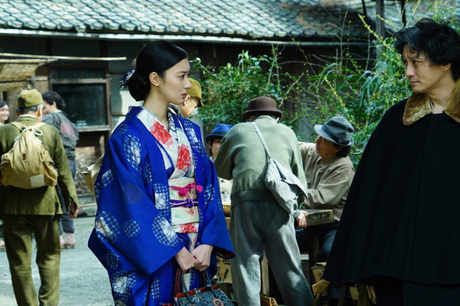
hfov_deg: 20.4
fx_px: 1278
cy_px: 145
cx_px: 247
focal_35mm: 100
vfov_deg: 13.7
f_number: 8
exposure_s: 1/90
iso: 250
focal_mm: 92
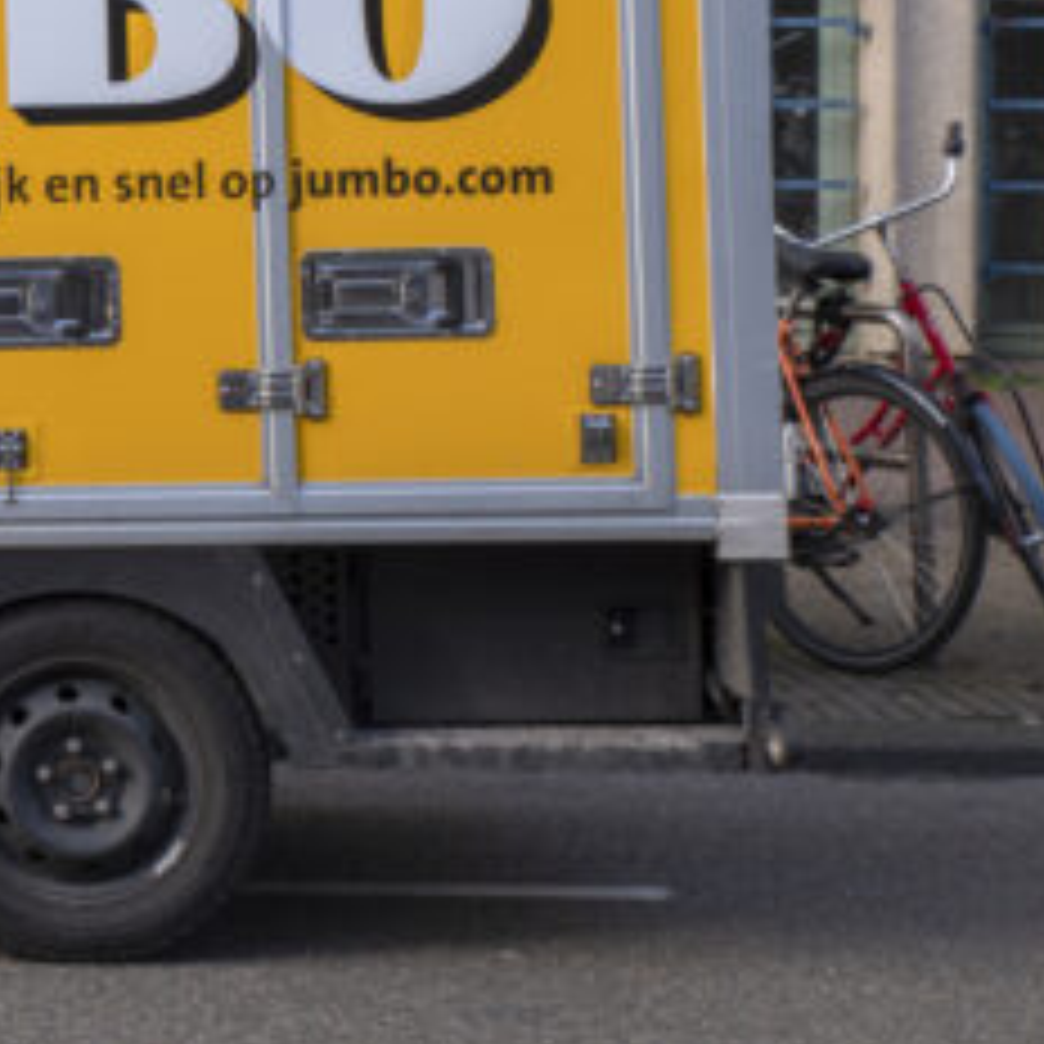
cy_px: -43
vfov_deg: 12.7
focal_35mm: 135
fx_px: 4606
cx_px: -594
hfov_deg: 12.2
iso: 100
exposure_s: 1/60
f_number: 8
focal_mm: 48
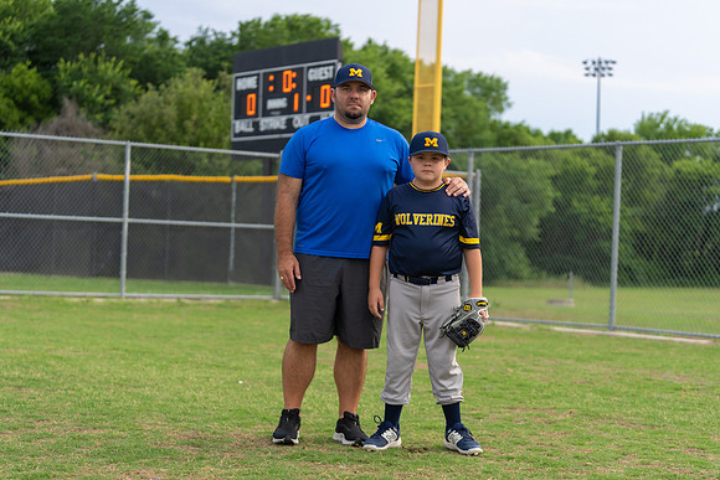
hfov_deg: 28.8
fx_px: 1400
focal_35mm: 70
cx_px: 360
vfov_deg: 19.5
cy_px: 240
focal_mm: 70
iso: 200
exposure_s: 1/320
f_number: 2.8
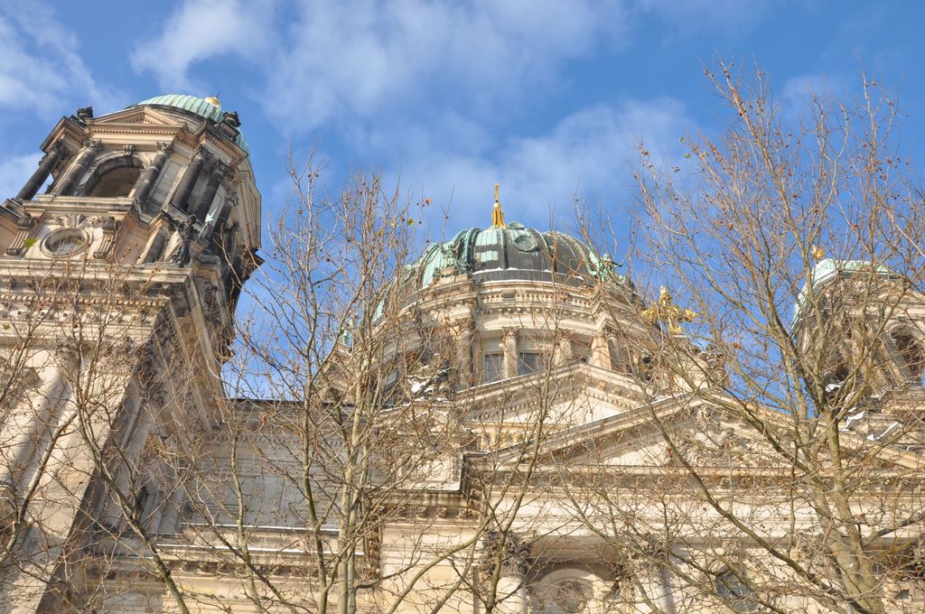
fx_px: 693
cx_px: 462
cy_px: 307
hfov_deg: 67.4
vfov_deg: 47.8
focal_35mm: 27
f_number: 11
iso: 200
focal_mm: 18
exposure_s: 1/125
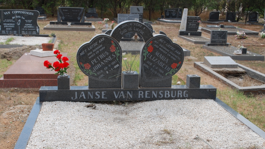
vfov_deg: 24.9
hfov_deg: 42.9
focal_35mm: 48
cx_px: 132
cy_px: 73
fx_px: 337
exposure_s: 1/160
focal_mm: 30
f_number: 6.3
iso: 100
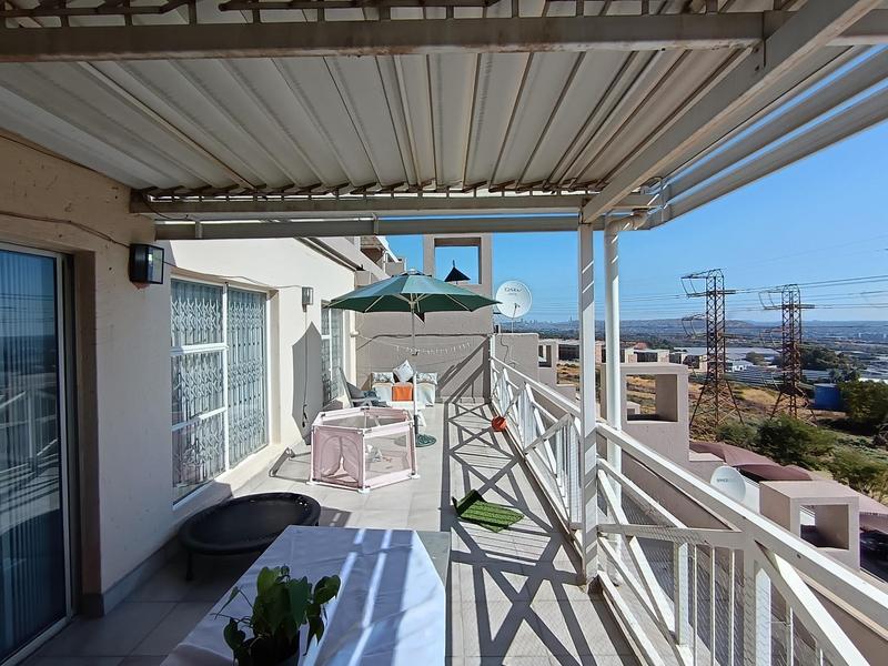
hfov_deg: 91.0
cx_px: 444
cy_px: 333
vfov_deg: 74.7
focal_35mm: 17
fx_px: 436
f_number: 2.2
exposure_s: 1/1157
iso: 102
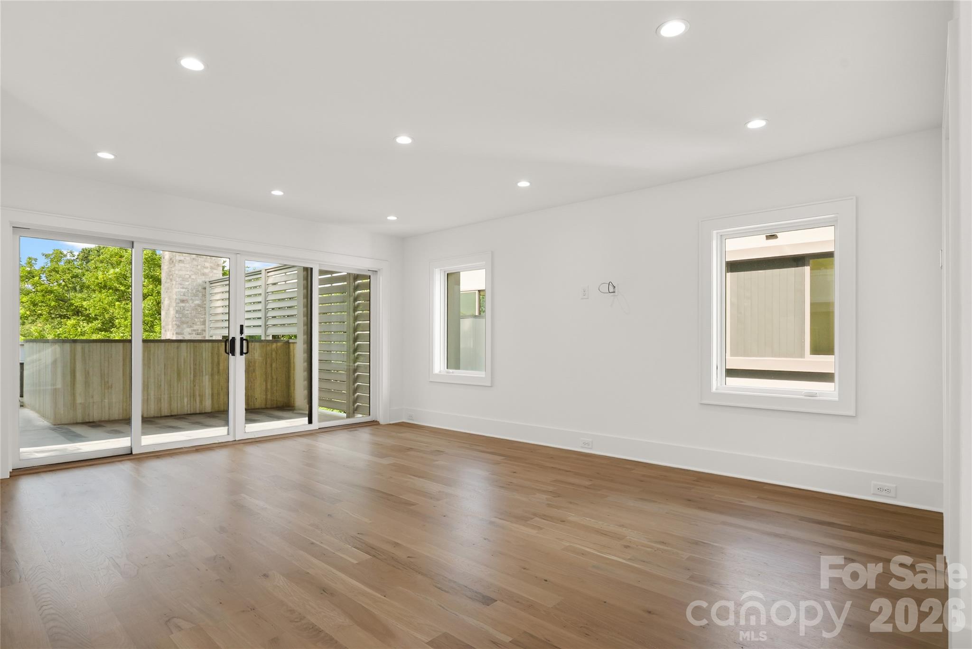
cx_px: 486
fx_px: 486
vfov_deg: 67.4
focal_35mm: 18
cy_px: 324
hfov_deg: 90.0
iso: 200
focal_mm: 18
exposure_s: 1/15
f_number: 9
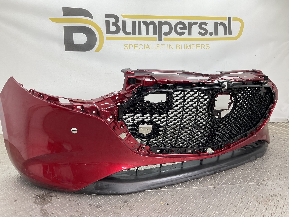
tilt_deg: -9.5
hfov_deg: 61.7
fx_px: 242
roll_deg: -1.0
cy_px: 108
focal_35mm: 29
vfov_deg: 48.2
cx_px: 144
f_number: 1.8
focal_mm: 3
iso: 25
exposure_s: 1/120
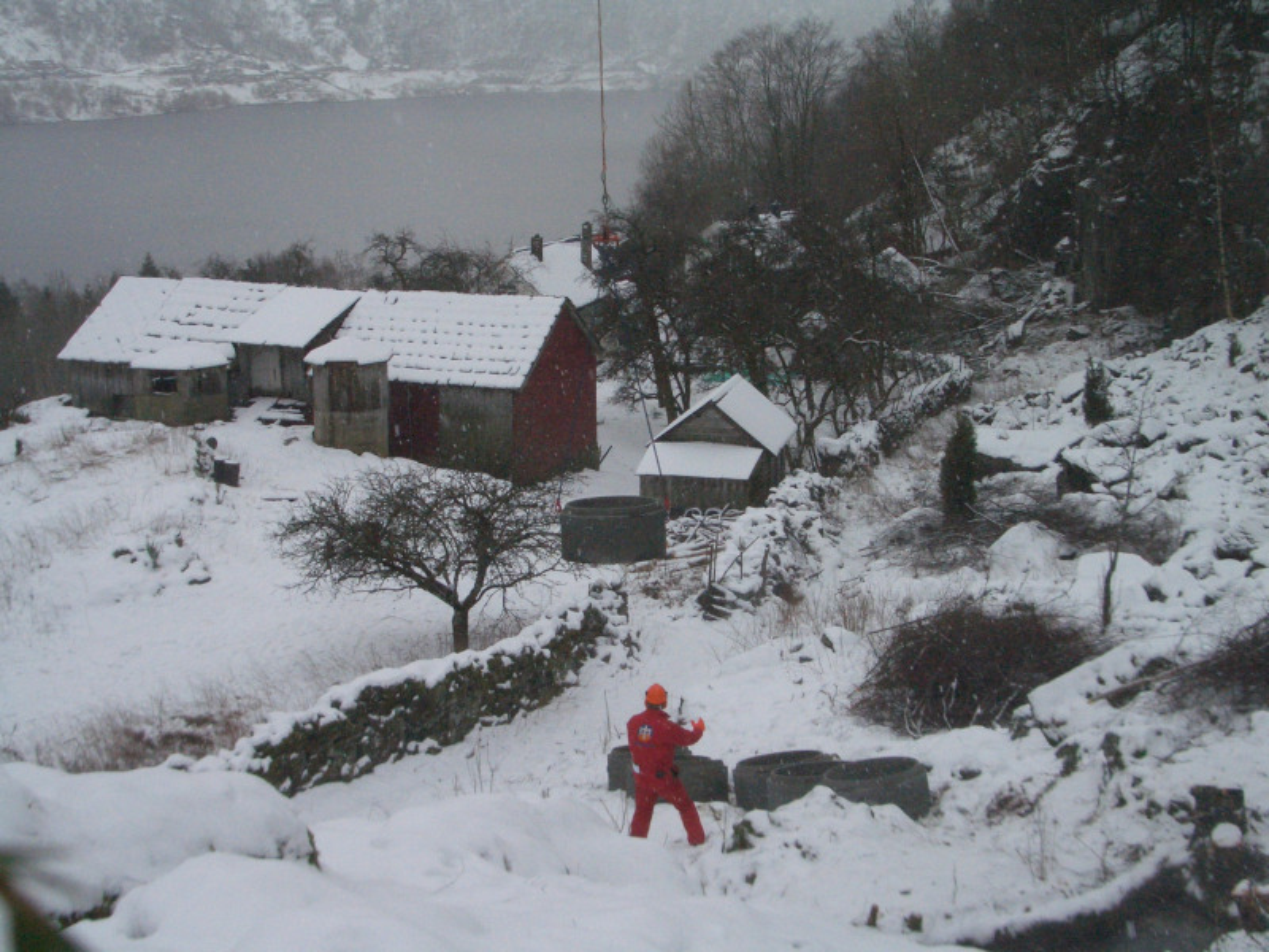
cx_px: 634
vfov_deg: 29.7
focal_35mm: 49
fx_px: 1796
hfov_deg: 38.9
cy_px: 476
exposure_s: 1/320
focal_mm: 8.2
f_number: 5
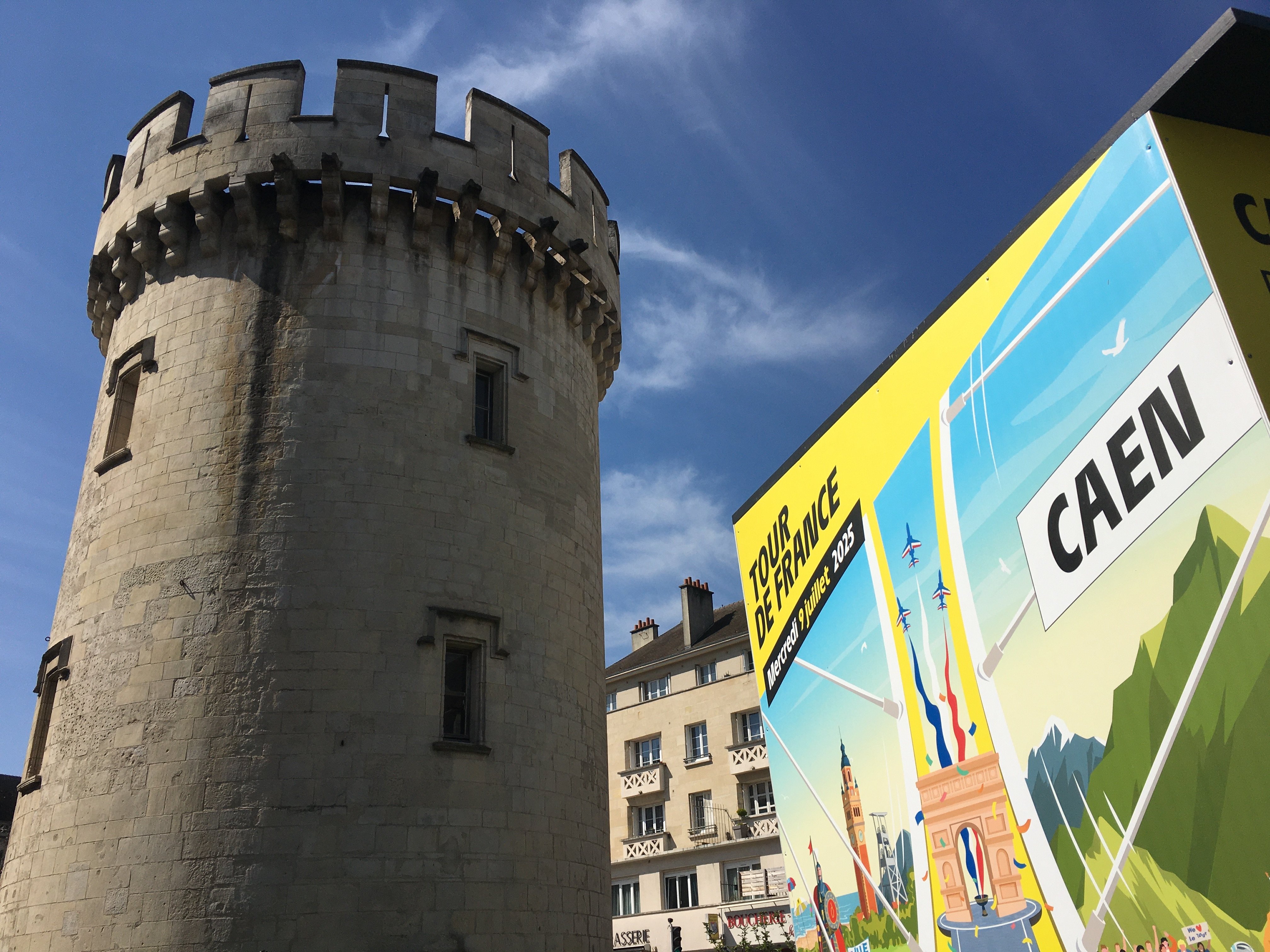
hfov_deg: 61.7
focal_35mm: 29
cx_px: 635
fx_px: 1064
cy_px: 476
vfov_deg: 48.2
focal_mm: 4.15
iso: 25
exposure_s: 1/3663
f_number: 2.2
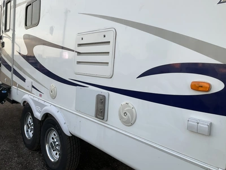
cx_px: 113
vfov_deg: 48.2
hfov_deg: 61.7
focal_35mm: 29
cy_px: 85
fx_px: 189
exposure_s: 1/122
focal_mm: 3
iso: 20
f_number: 1.8
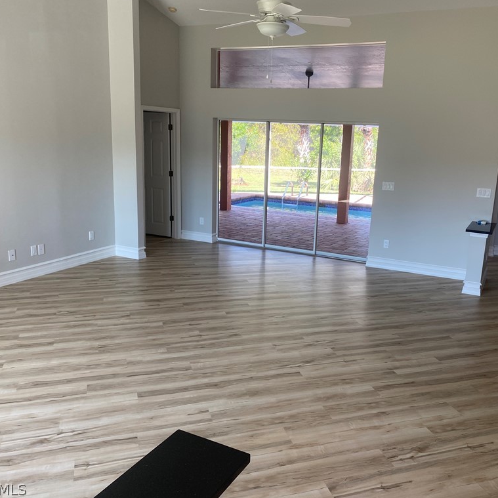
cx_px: 280
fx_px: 505
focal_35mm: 31
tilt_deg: -14.8
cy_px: 248
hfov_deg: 52.4
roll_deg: -2.6
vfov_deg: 52.5
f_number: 1.8
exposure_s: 1/122
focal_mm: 4.25
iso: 64
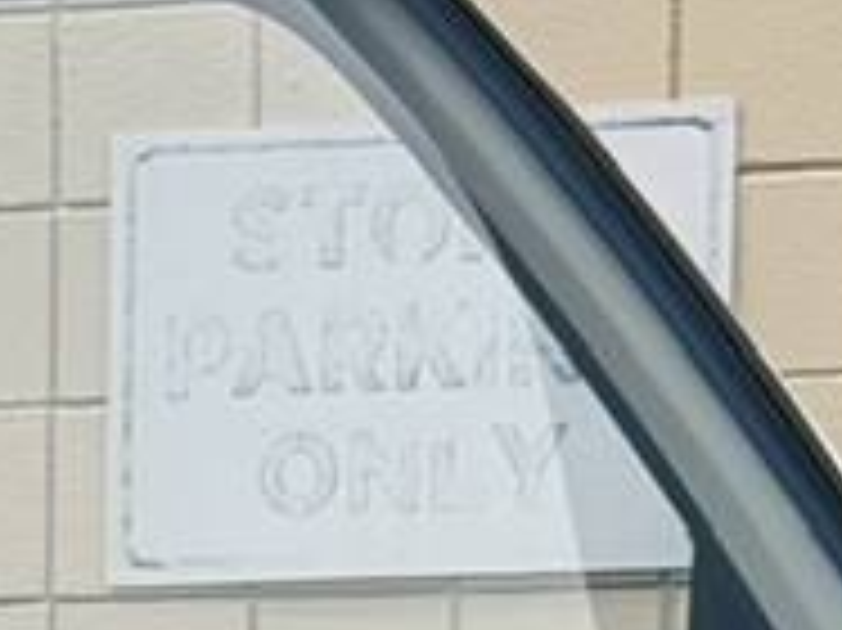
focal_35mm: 329
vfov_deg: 4.4
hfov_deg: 5.7
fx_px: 7997
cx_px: -1468
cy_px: 1431
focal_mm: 6.76
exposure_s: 1/4878
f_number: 1.78
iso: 64
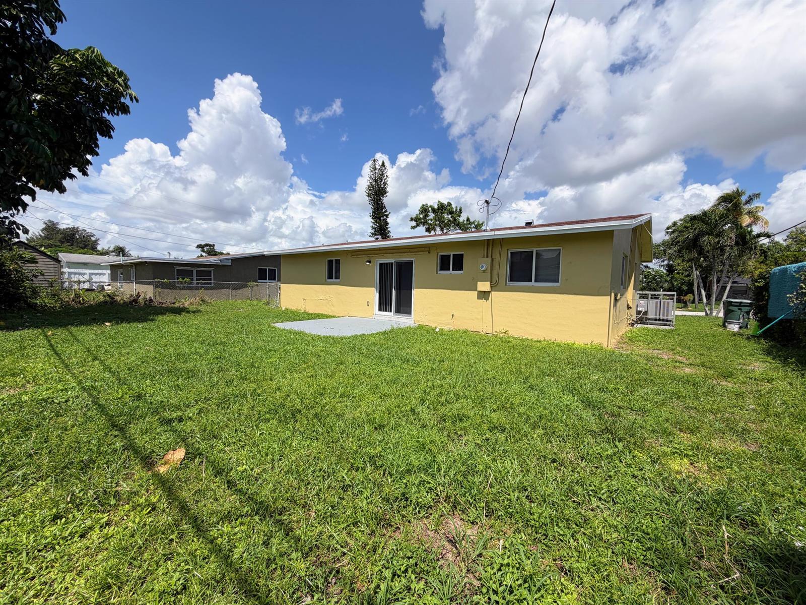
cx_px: 403
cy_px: 302
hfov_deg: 102.1
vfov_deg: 85.7
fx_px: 326
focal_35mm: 14
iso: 20
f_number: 2.2
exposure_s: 1/1145
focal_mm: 2.22
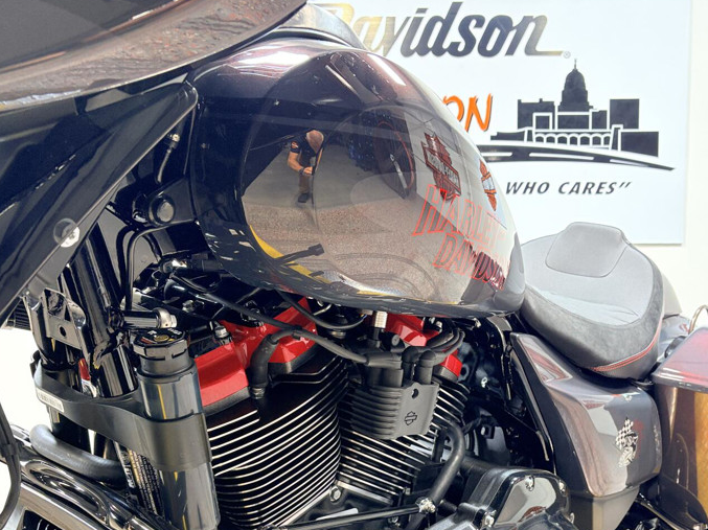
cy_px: 411
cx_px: 371
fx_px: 838
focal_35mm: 41
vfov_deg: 34.2
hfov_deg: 45.8
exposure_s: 1/60
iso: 100
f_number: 1.6
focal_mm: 5.96
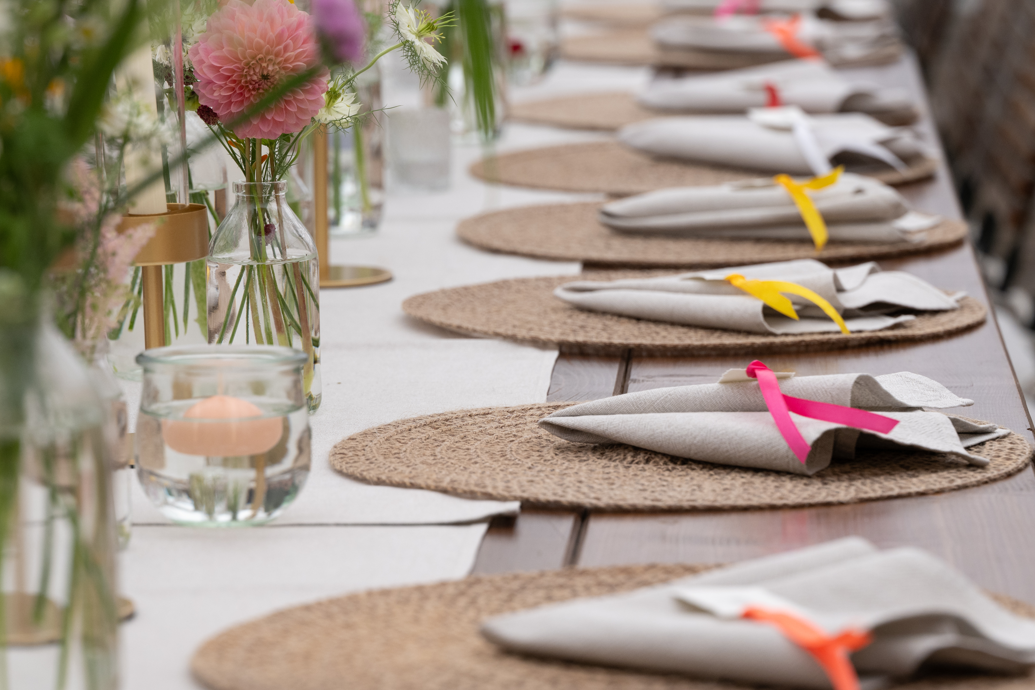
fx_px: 4916
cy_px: 283
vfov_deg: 8.0
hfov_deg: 12.0
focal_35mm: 171
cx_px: 409
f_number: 5
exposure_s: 1/400
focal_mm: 105
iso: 320
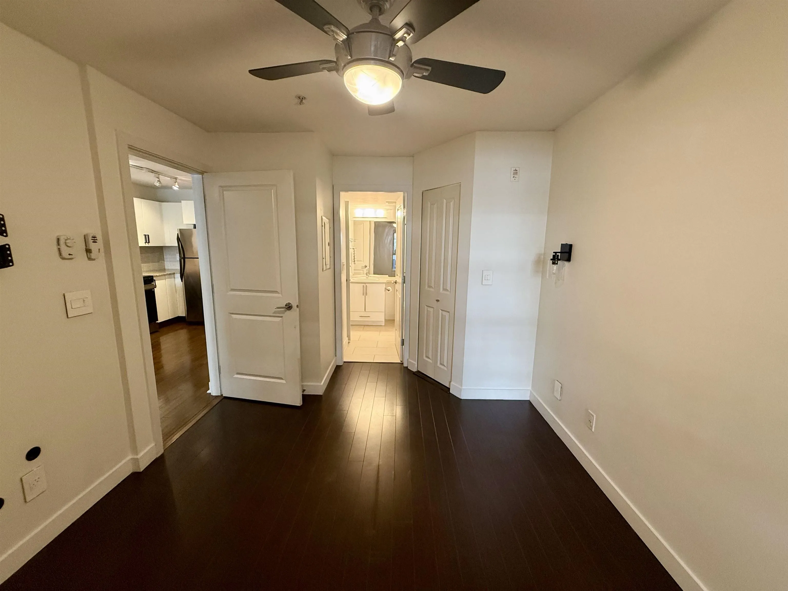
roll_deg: -1.1
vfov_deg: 85.7
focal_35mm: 14
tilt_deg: -8.1
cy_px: 296
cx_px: 394
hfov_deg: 102.1
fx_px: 319
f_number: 2.2
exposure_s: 1/60
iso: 400
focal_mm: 2.22
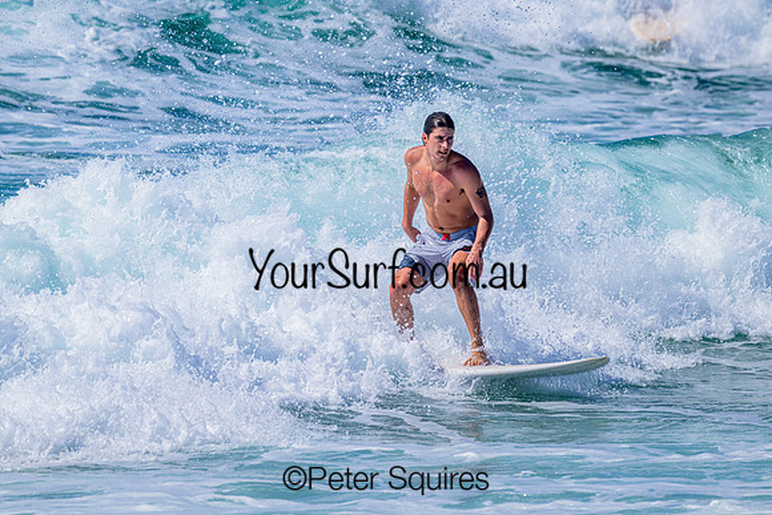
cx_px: 368
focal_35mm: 524
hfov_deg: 3.9
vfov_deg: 2.6
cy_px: 245
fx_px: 11229
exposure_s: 1/2000
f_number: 11
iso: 800
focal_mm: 500
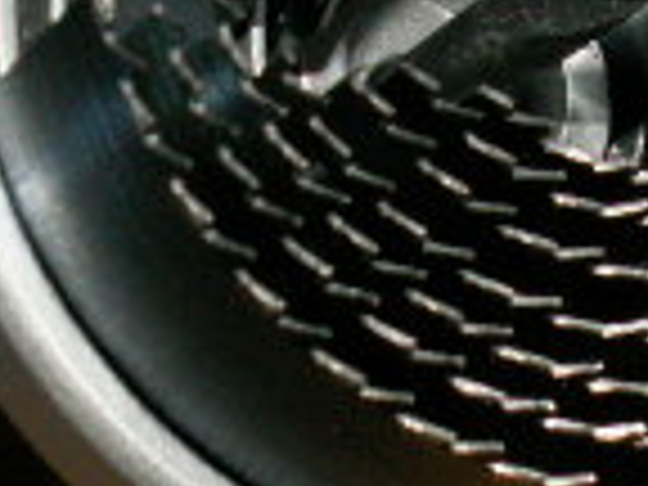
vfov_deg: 9.5
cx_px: 693
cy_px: 135
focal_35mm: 156
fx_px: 2920
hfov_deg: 12.5
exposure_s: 1/40
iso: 160
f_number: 4.5
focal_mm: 5.86
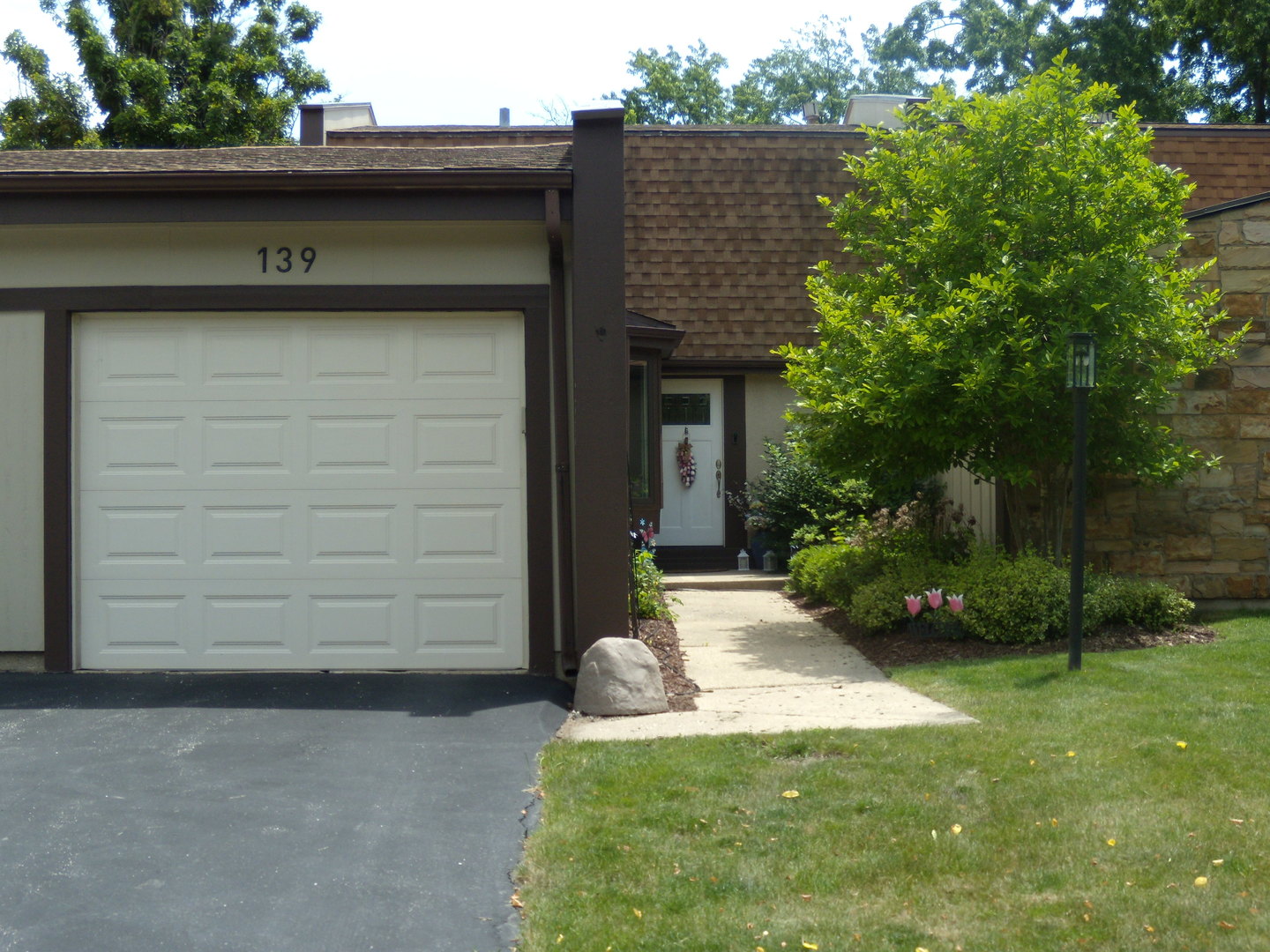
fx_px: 1541
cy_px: 476
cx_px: 635
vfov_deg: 34.3
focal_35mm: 42
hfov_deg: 44.8
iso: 80
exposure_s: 1/400
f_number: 3.7
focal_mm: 7.5
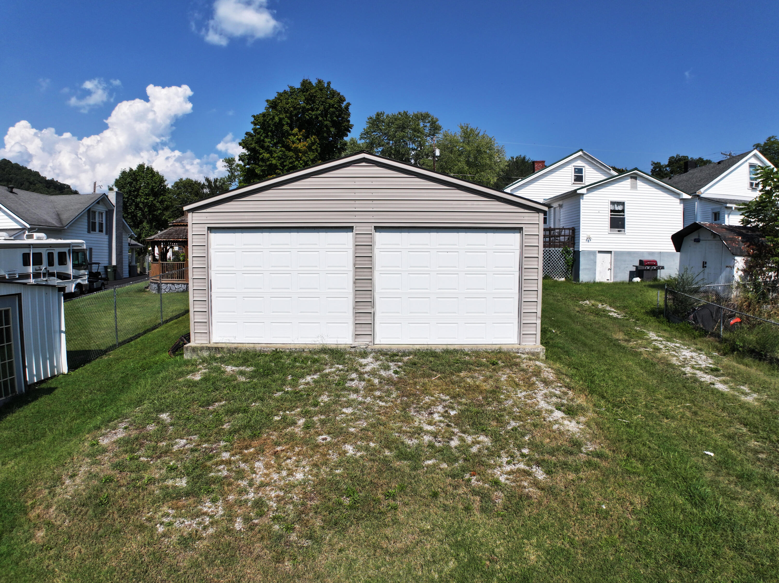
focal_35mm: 24
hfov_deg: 71.6
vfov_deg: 56.8
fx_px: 540
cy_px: 292
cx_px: 390
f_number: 2.8
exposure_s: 1/3200
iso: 110
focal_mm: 12.29
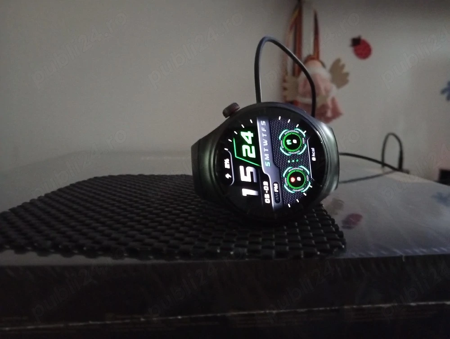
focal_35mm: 27
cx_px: 225
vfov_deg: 51.5
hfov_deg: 65.2
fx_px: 351
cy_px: 170
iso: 6400
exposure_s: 1/14.3
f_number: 1.8
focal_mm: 3.98
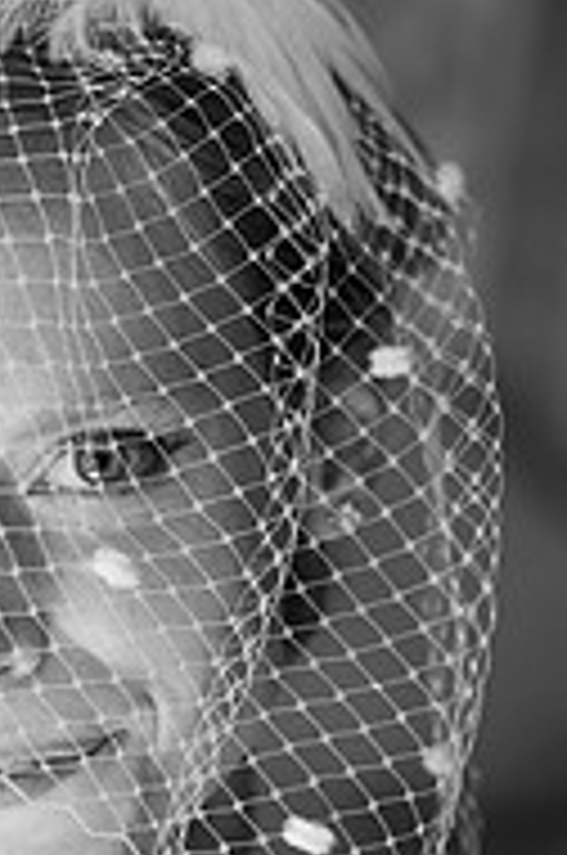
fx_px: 5904
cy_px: 783
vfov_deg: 8.3
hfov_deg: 5.5
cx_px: 16
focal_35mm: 249
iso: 800
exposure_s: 1/80
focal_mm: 105
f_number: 4
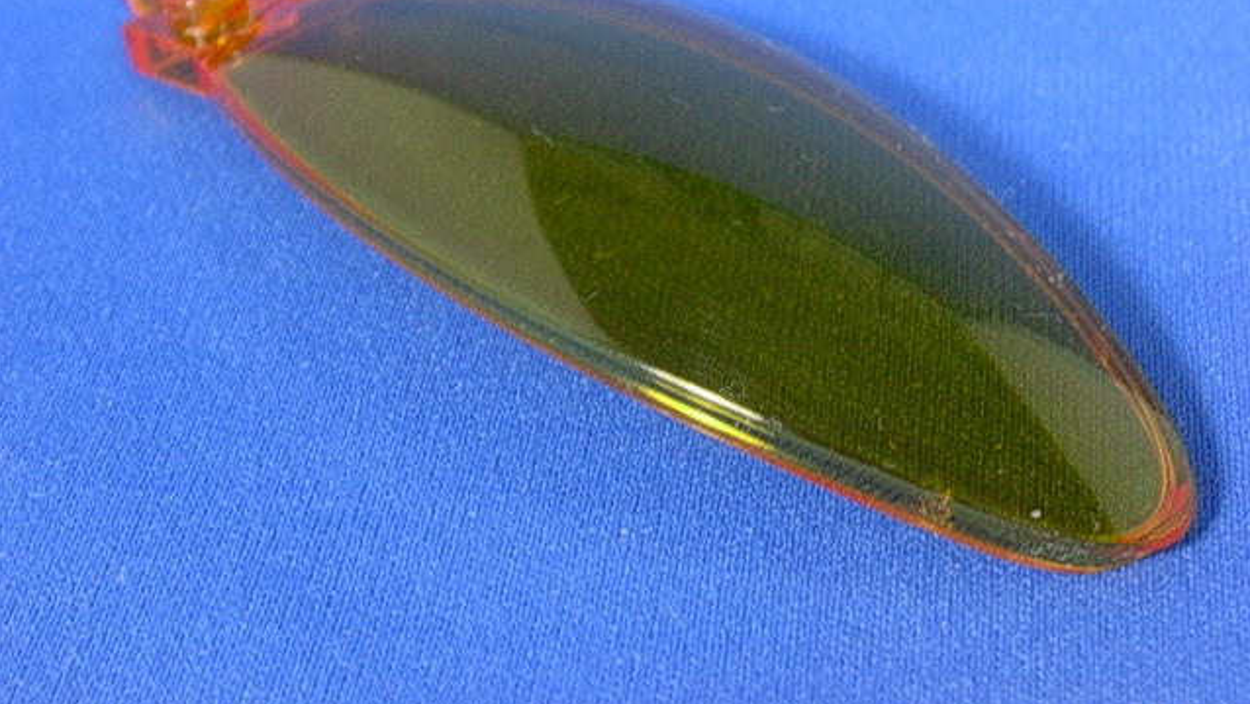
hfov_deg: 25.9
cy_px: 245
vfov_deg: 14.7
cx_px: 625
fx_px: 2718
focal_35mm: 82
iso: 109
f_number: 3.8
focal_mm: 11.3
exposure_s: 1/4
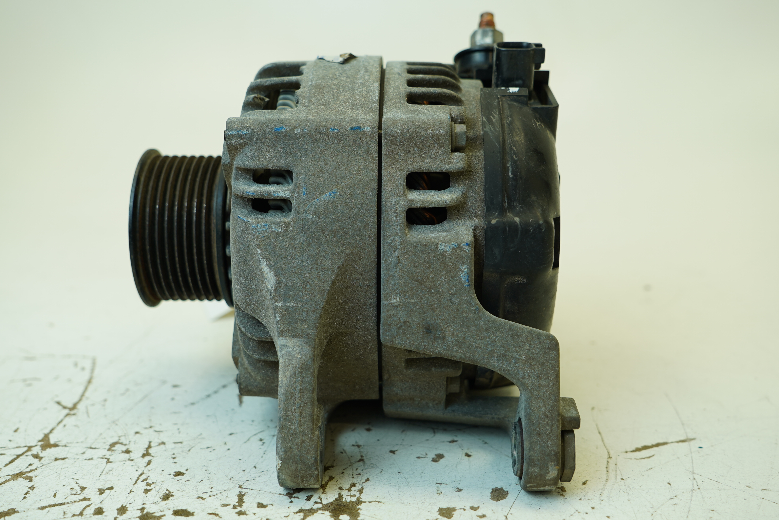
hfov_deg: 46.4
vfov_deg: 31.9
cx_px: 390
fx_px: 909
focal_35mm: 42
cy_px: 260
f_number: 4
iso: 100
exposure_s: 1/60
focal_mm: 28
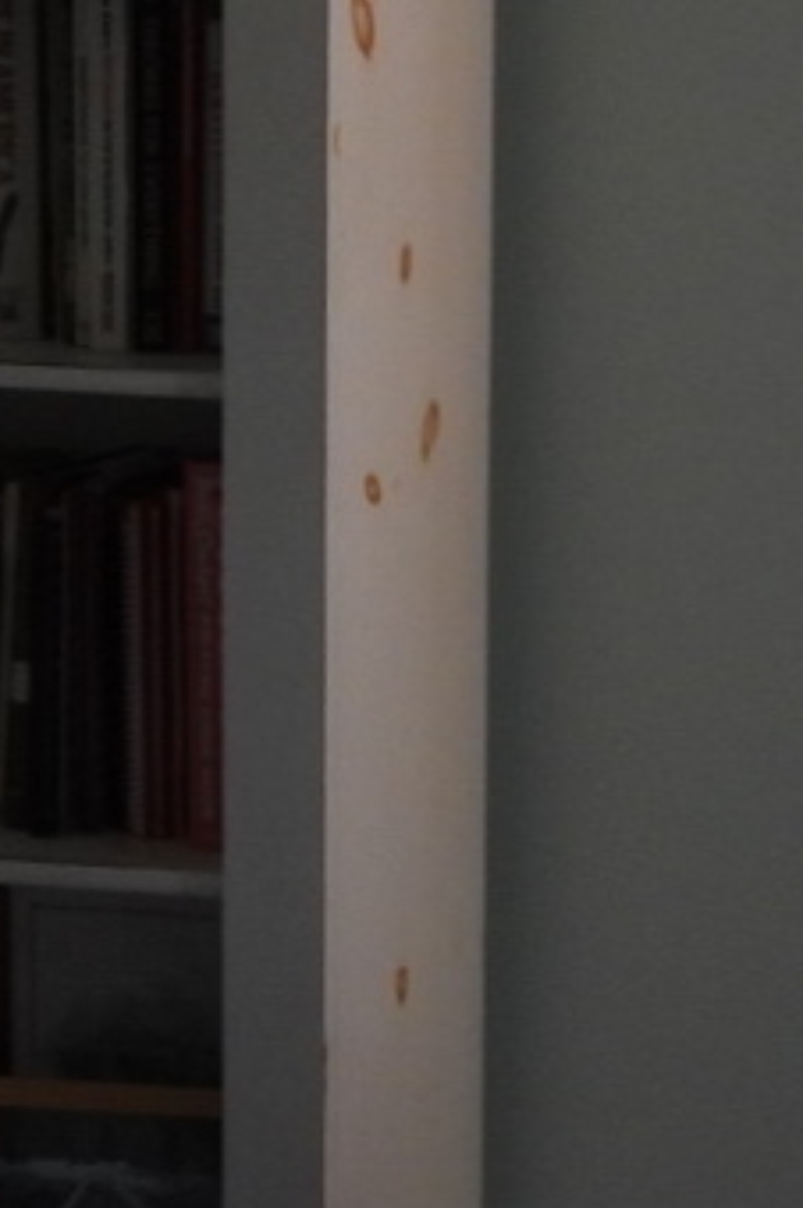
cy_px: 924
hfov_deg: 8.2
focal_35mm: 167
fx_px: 5599
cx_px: 856
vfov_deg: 12.3
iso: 100
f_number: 2.8
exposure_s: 1/30
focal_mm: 4.3
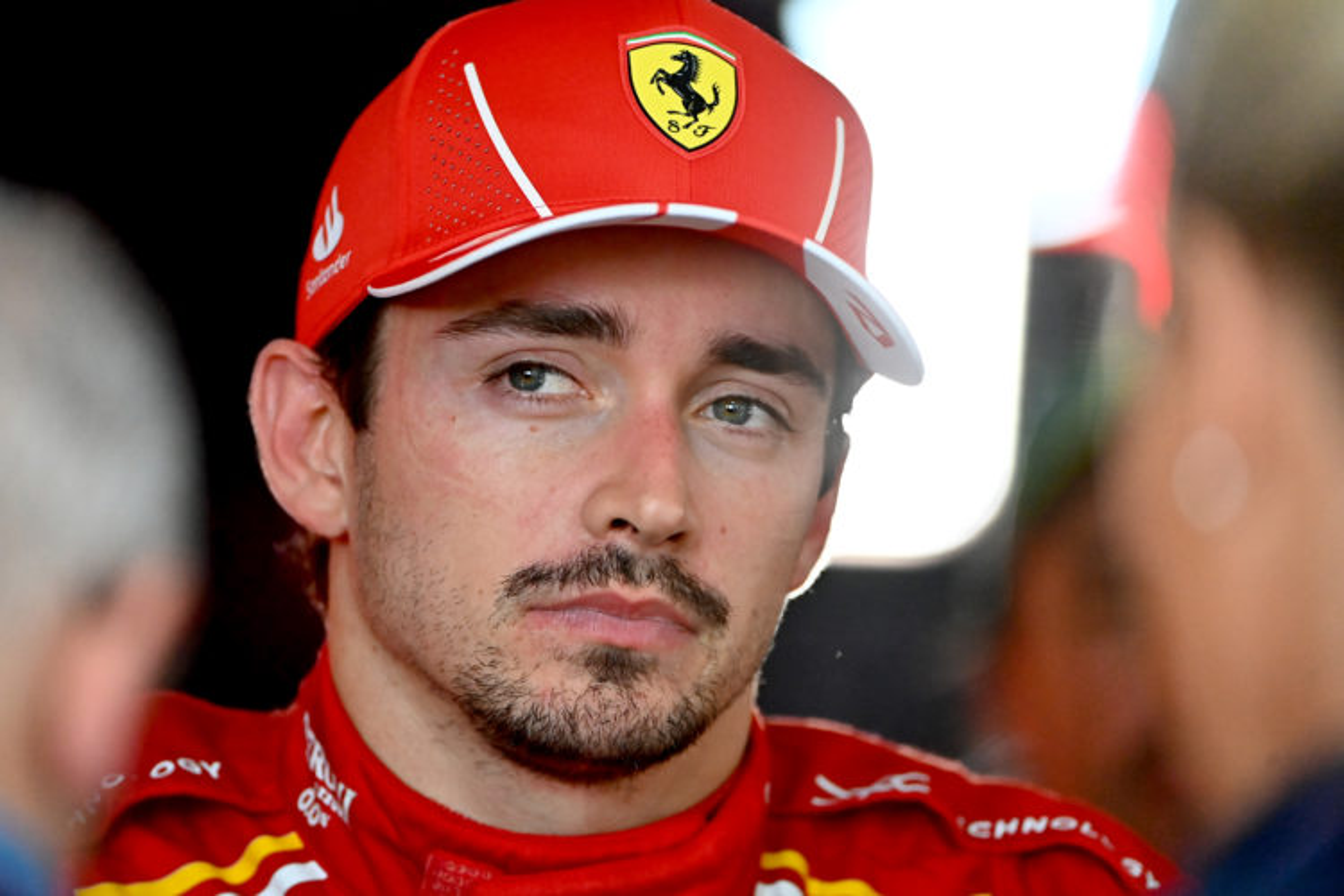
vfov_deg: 3.4
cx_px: 672
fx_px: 14932
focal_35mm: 400
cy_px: 448
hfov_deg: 5.2
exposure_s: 1/2000
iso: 6400
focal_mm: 400
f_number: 4
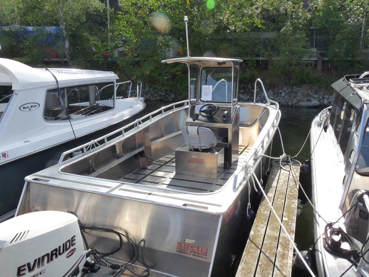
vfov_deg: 48.2
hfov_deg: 61.7
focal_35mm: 29
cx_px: 184
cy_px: 138
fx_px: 309
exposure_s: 1/250
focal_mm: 5.2
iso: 160
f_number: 5.6
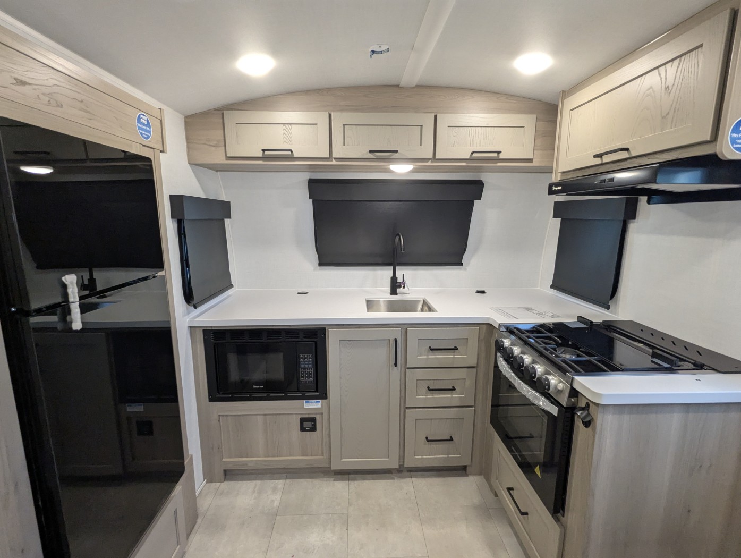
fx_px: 343
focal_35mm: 16
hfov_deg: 94.4
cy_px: 279
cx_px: 370
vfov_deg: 78.2
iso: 352
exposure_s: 1/100
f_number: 2.2
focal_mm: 2.35
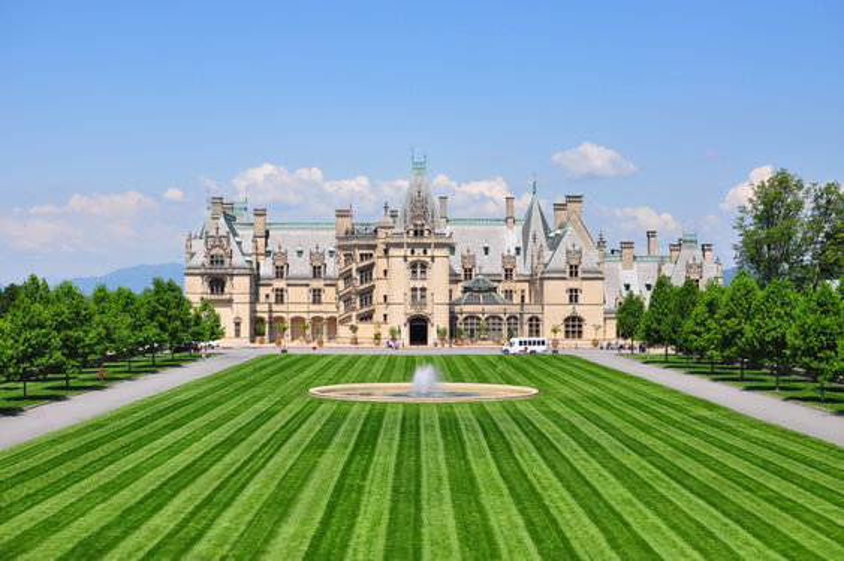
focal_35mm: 52
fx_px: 1230
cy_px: 280
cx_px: 422
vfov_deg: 25.7
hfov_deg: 37.9
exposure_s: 1/4000
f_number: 4
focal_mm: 35
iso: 400
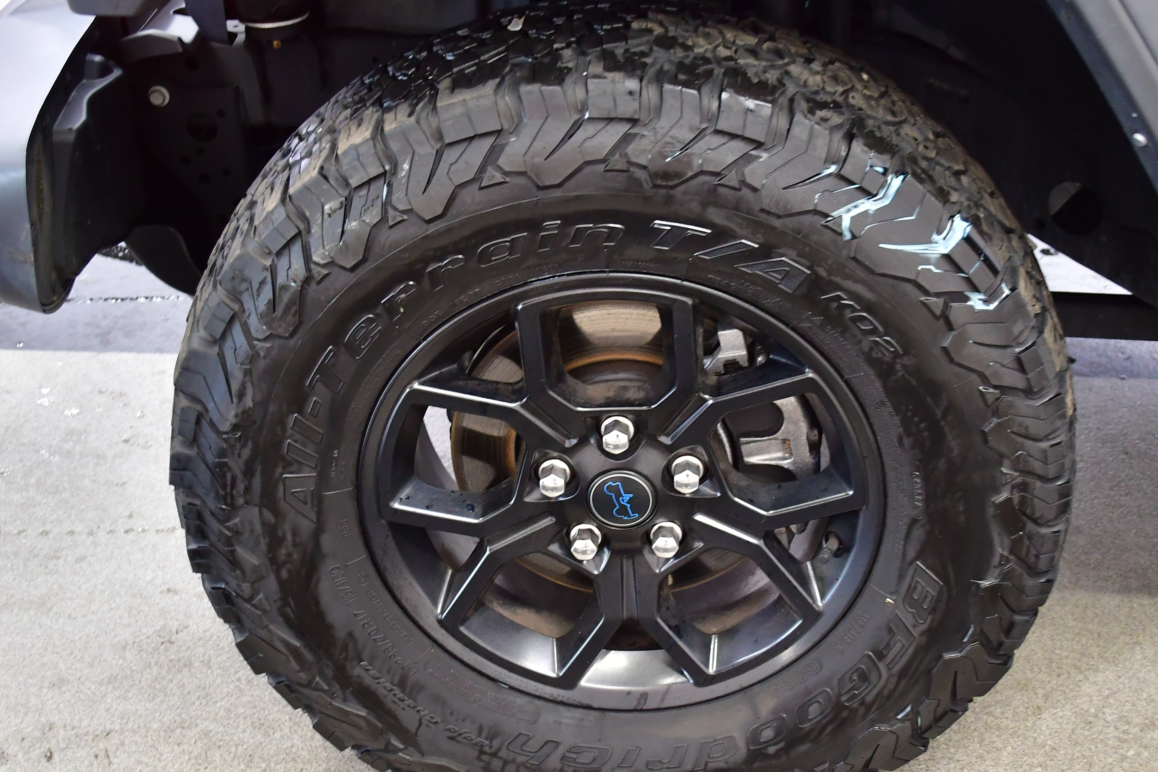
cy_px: 429
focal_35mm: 52
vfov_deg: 26.0
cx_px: 700
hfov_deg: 38.0
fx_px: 1673
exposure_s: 1/40
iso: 1400
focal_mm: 24
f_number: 4
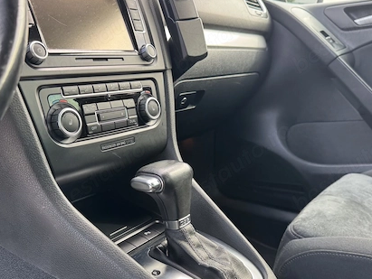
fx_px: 376
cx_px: 183
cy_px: 179
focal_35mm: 35
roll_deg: -1.1
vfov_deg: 40.4
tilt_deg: -18.2
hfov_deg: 52.6
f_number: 1.78
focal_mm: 6.76
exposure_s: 1/121
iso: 125
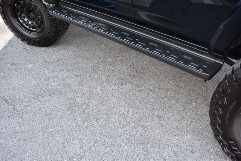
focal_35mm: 33
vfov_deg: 39.9
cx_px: 120
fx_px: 221
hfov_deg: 57.2
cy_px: 80
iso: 560
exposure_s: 1/15
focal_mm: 22
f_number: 6.3
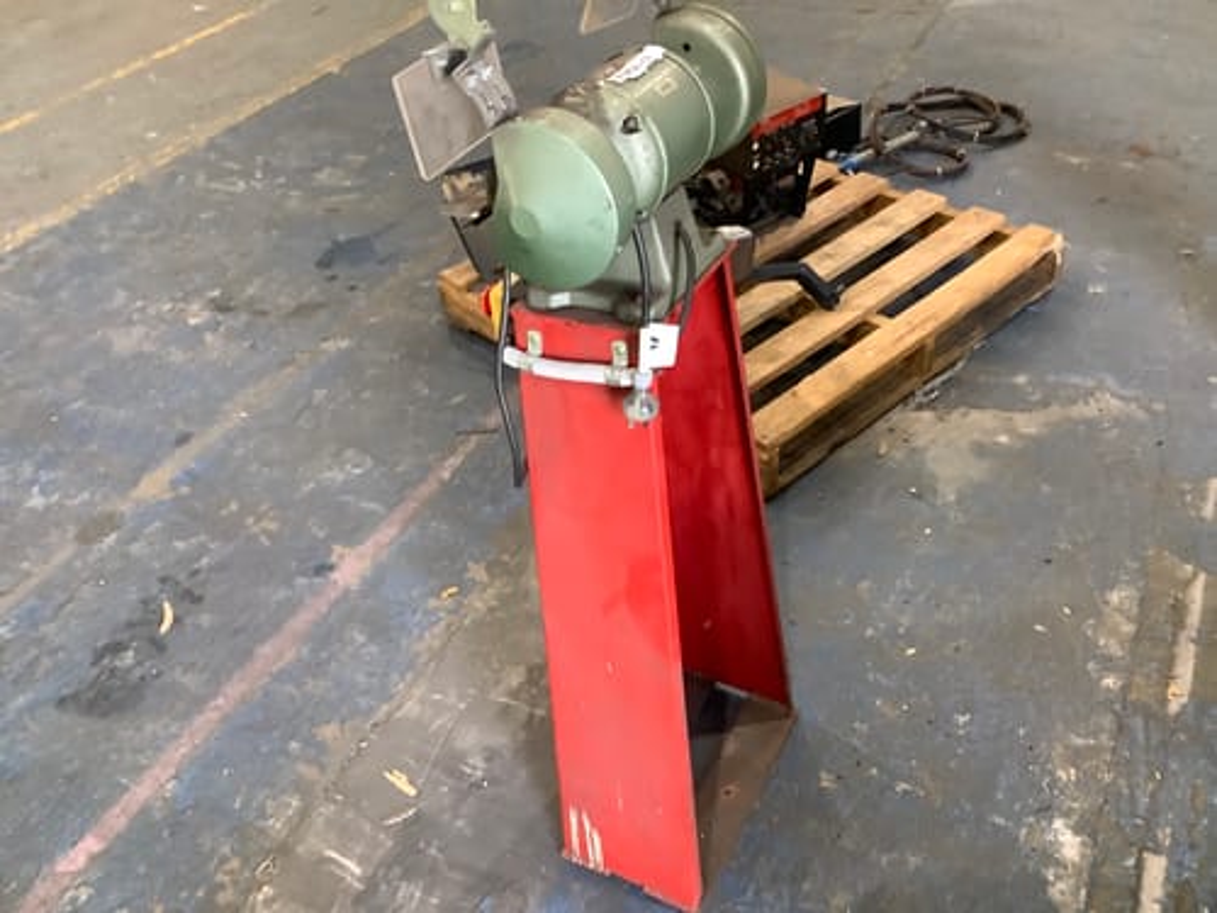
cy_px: 456
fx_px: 1090
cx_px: 608
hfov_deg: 58.4
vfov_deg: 45.4
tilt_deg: -38.4
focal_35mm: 31
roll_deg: +7.5
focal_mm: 3.3
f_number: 2.4
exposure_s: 1/50
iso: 250
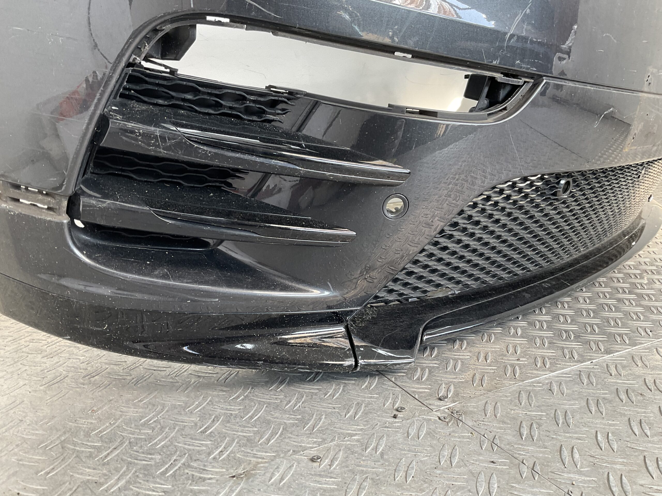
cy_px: 248
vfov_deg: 48.2
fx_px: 555
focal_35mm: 29
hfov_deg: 61.7
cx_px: 331
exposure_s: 1/120
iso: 40
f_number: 1.8
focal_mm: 3
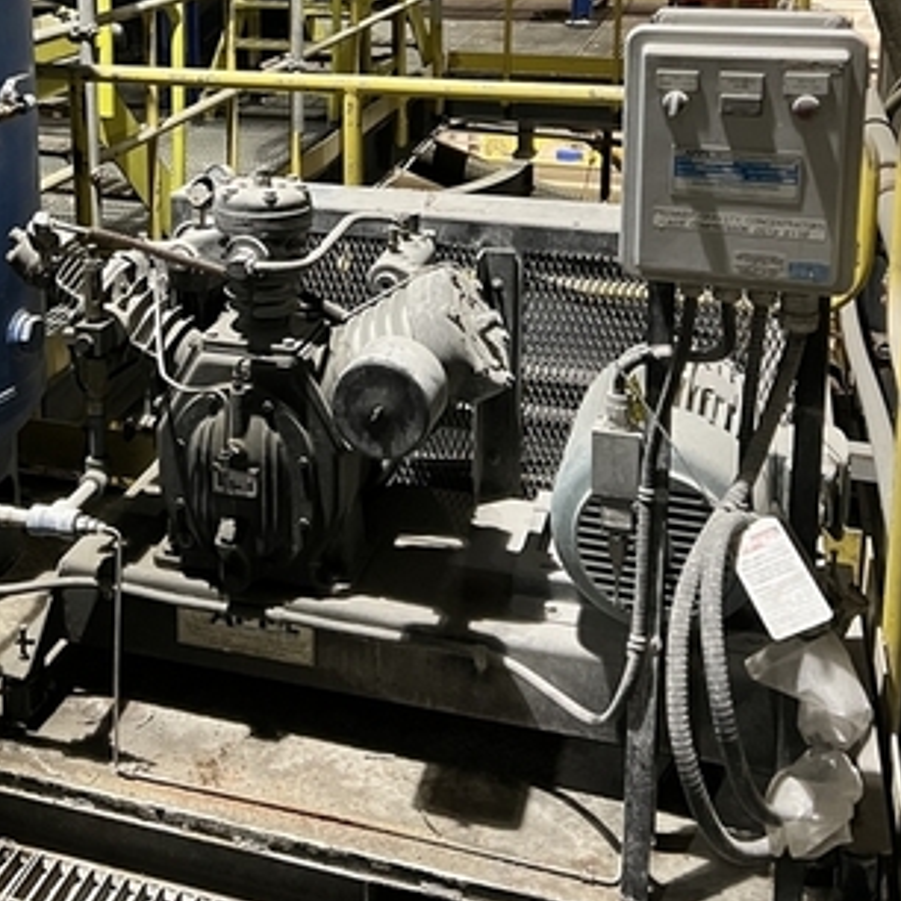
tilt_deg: -9.7
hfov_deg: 34.7
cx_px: 247
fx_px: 1413
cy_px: 103
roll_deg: +0.5
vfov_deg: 33.6
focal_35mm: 48
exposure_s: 1/40
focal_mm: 5.7
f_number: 1.5
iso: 400
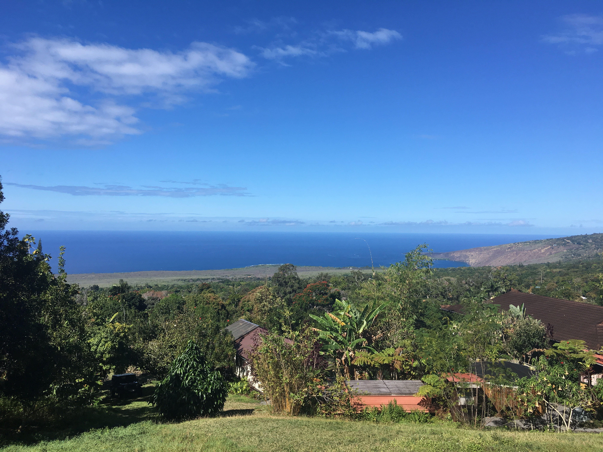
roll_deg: +0.1
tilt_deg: -1.0
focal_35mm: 29
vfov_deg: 48.2
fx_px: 505
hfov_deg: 61.7
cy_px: 226
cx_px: 302
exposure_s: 1/1832
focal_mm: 4.15
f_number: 2.2
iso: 25
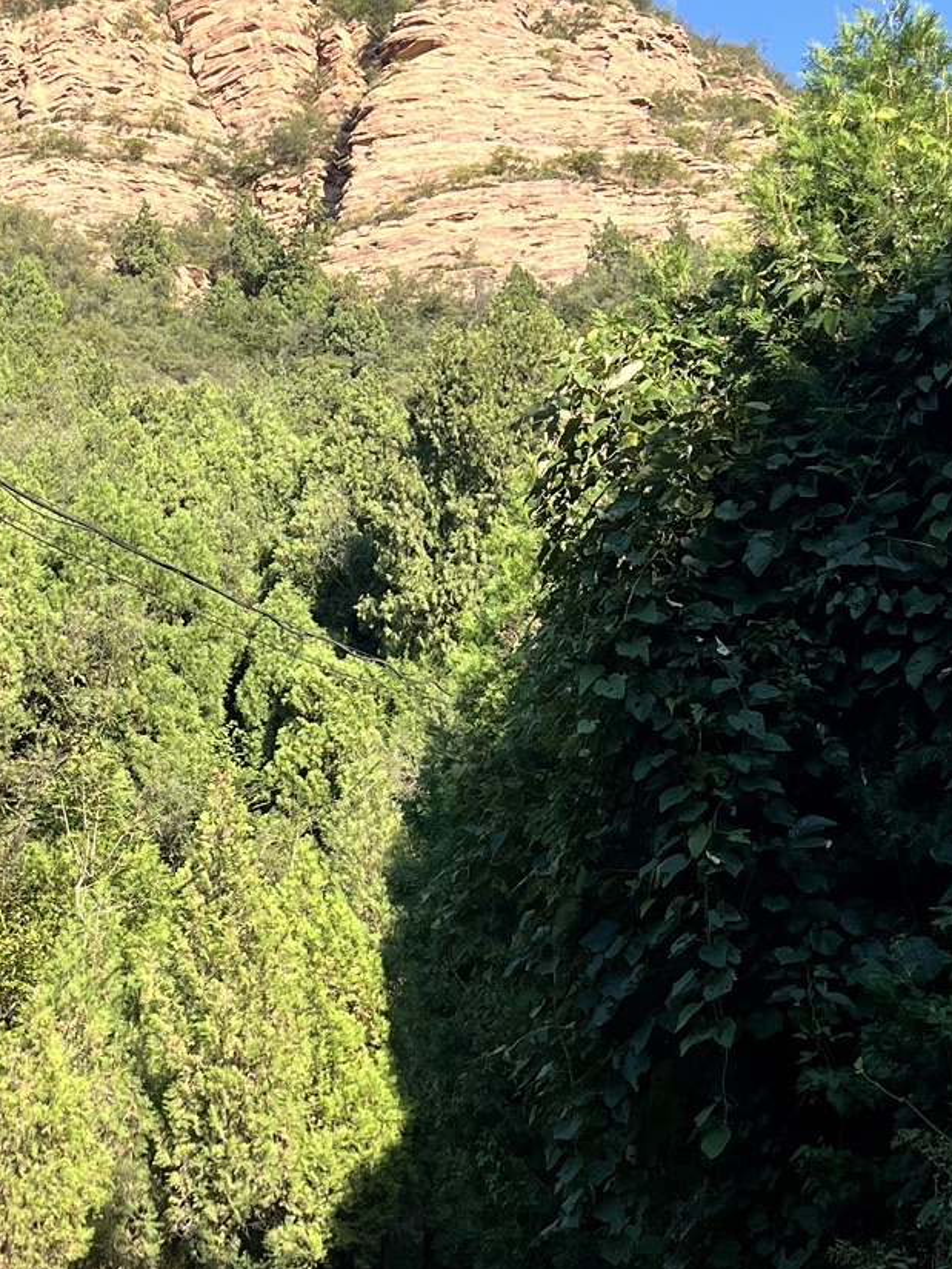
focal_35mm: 63
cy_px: 208
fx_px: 2310
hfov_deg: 22.9
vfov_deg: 29.8
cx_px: 157
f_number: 1.6
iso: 50
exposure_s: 1/1279
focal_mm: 5.1
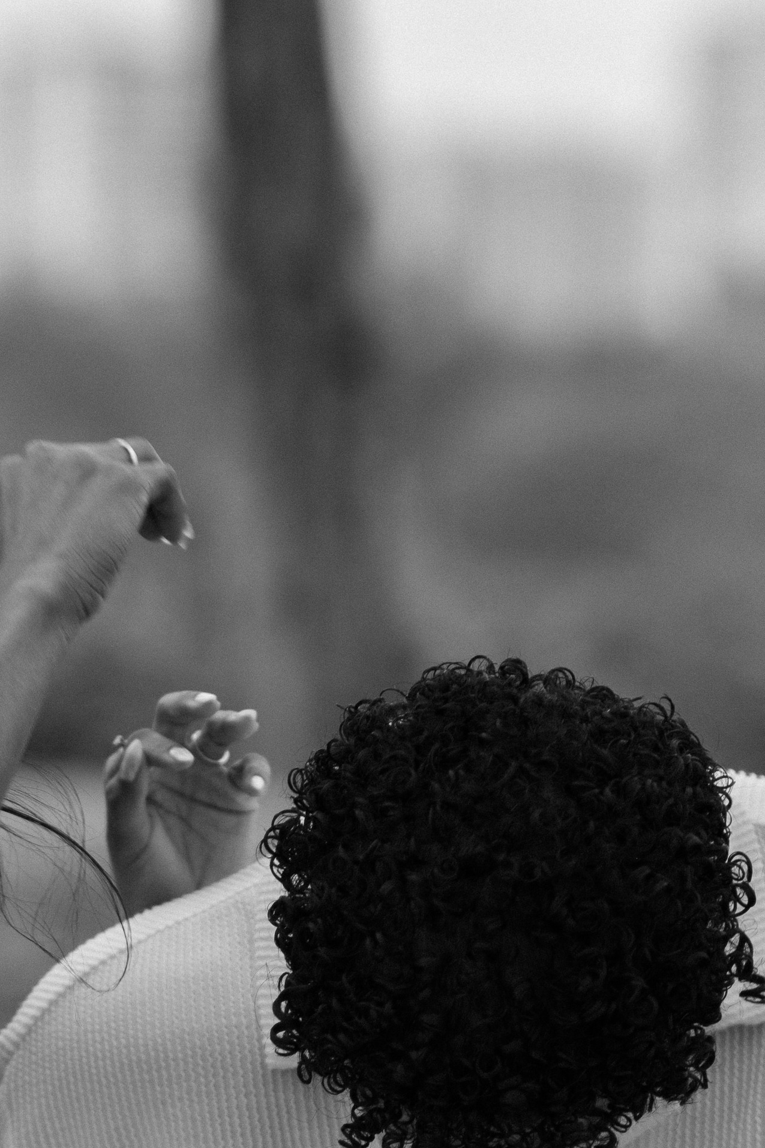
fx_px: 8161
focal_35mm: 256
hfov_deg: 5.4
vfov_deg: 8.0
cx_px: 153
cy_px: 936
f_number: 2.2
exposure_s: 1/640
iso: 200
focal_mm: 85
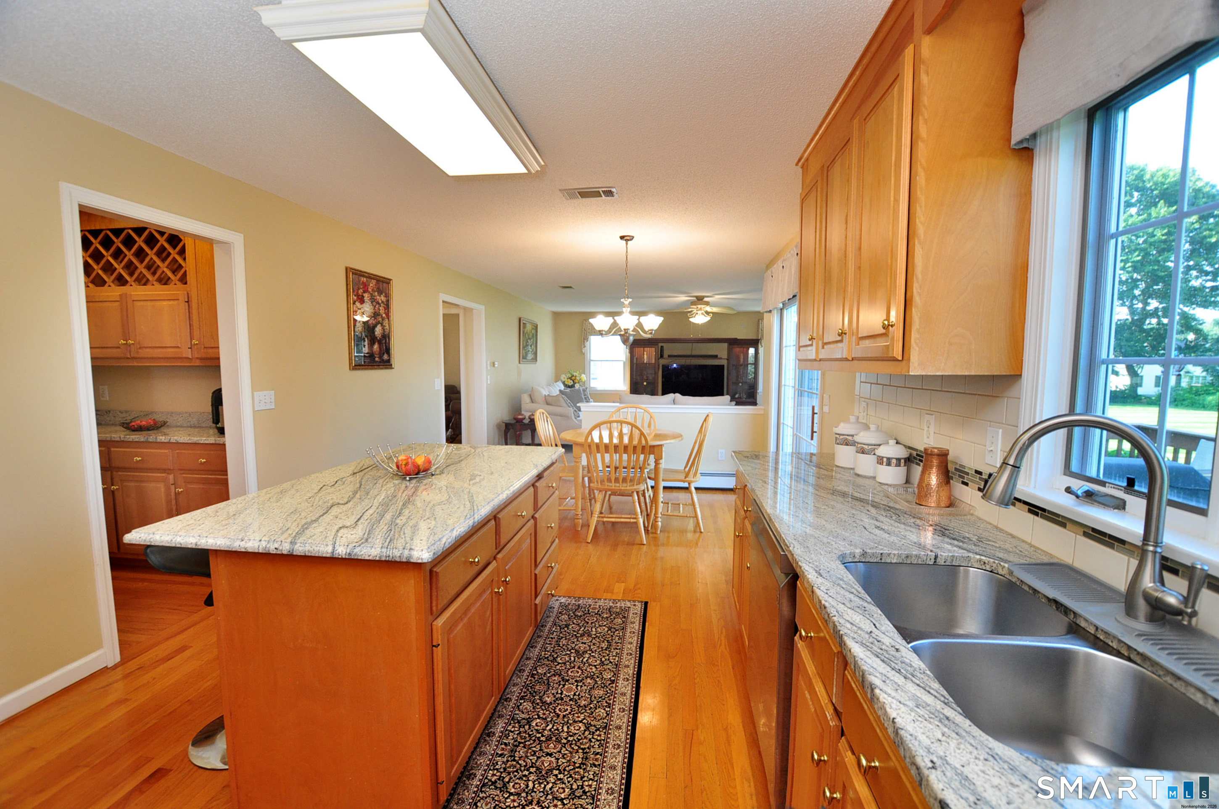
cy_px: 404
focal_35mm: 15
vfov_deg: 77.2
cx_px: 610
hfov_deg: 100.5
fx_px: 507
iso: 400
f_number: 5
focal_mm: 10
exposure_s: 1/50
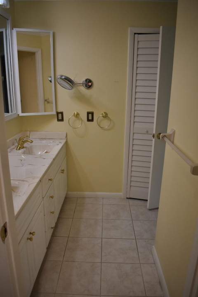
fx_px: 223
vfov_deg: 67.4
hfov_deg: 47.9
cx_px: 99
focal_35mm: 27
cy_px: 148
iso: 640
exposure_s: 1/250
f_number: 3.5
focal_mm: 18
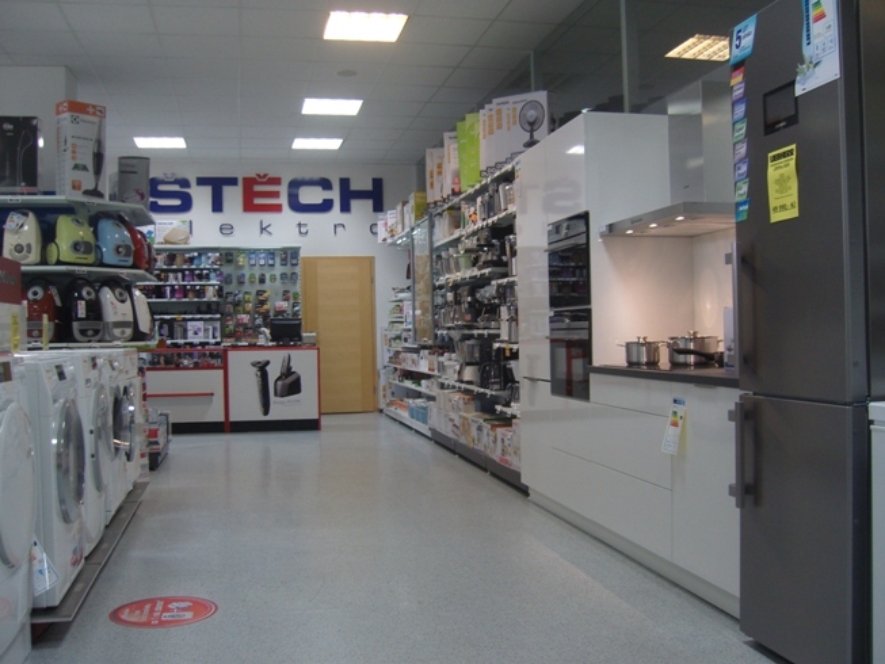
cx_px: 442
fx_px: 869
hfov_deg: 53.9
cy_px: 332
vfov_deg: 41.8
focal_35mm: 34
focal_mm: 7.3
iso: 125
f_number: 2.8
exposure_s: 1/40
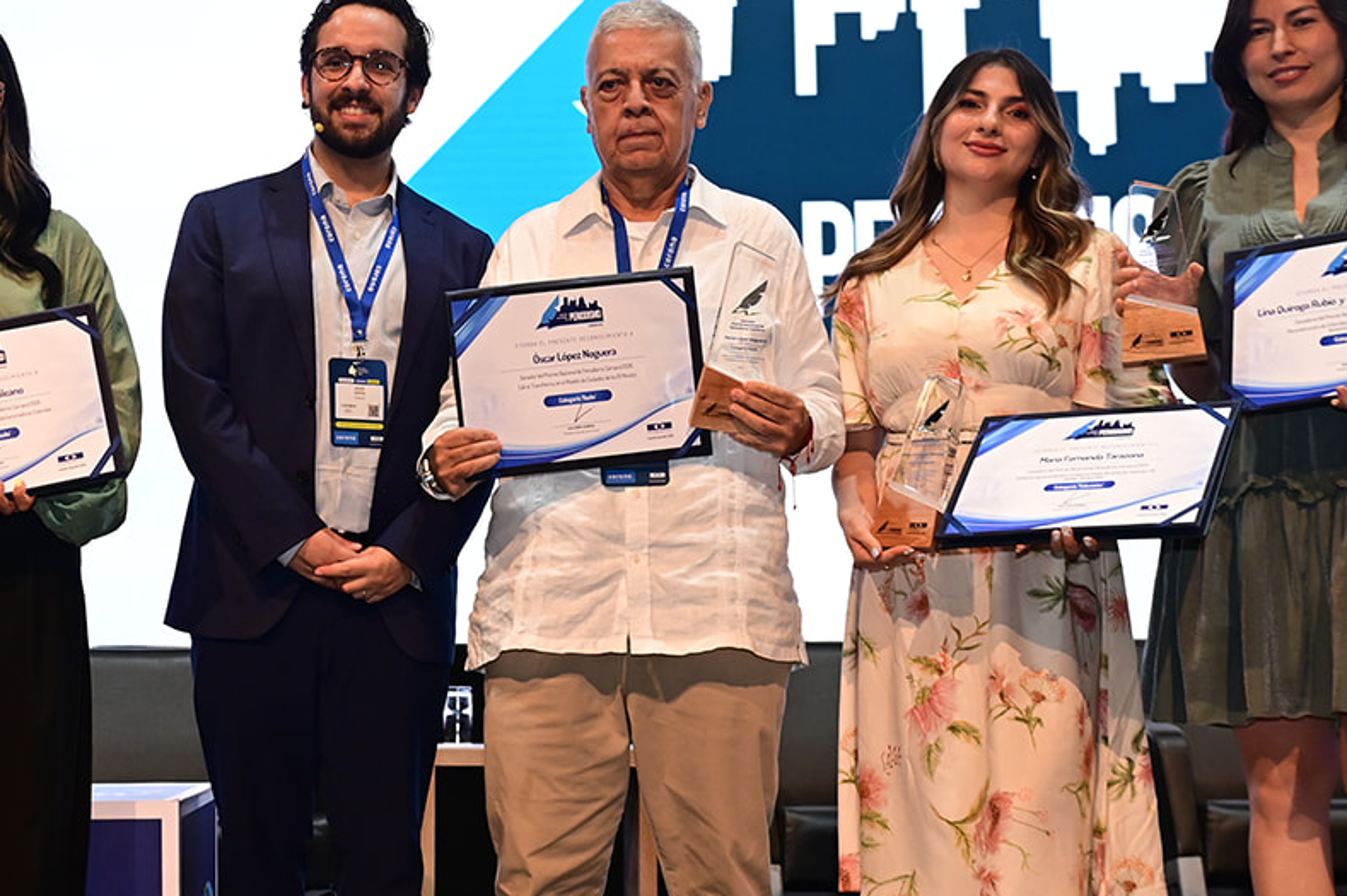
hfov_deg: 28.2
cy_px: 451
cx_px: 393
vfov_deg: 19.2
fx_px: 2655
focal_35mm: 71
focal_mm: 35
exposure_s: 1/160
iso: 1600
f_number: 4
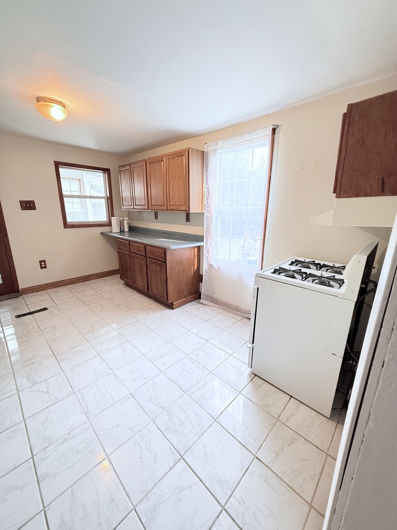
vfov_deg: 102.1
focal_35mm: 14
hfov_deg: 85.7
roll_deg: -1.1
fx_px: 214
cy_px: 265
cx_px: 198
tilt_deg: -13.6
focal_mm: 2.22
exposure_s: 1/60
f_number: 2.2
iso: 400
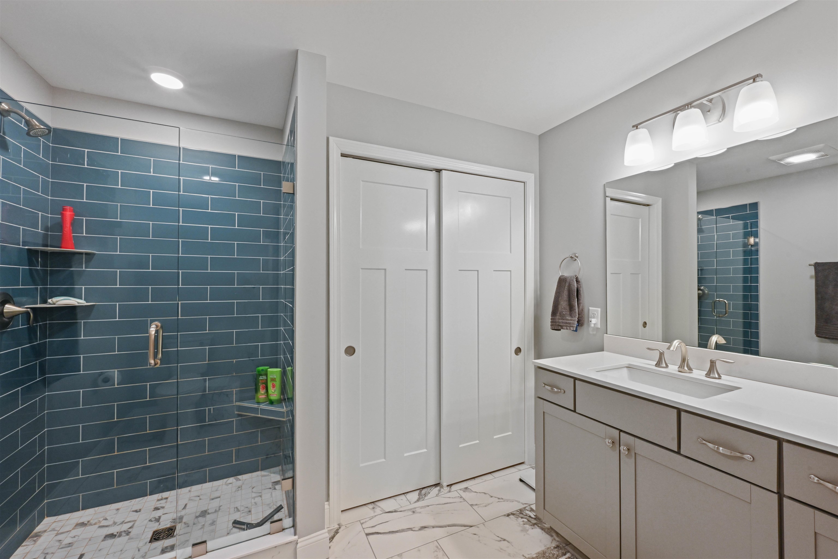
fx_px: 326
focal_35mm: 14
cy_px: 280
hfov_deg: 104.3
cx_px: 419
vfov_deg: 81.2
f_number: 14
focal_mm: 14
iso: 1000
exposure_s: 1/10
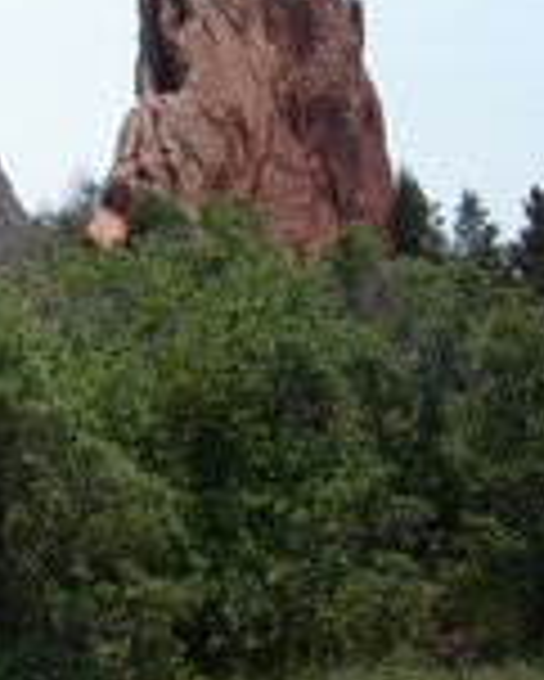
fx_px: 1970
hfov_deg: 14.4
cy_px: 180
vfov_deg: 19.4
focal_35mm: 98
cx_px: -337
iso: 100
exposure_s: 1/350
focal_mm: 7.8
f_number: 8
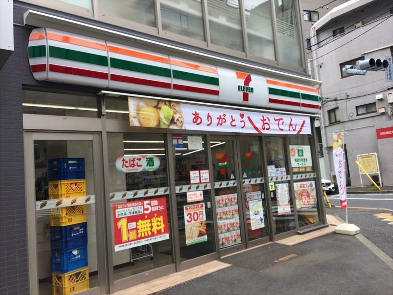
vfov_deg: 48.2
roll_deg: +4.3
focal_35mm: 29
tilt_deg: +3.9
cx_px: 196
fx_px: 329
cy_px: 148
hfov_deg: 61.7
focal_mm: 4.15
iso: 32
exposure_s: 1/513
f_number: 2.2
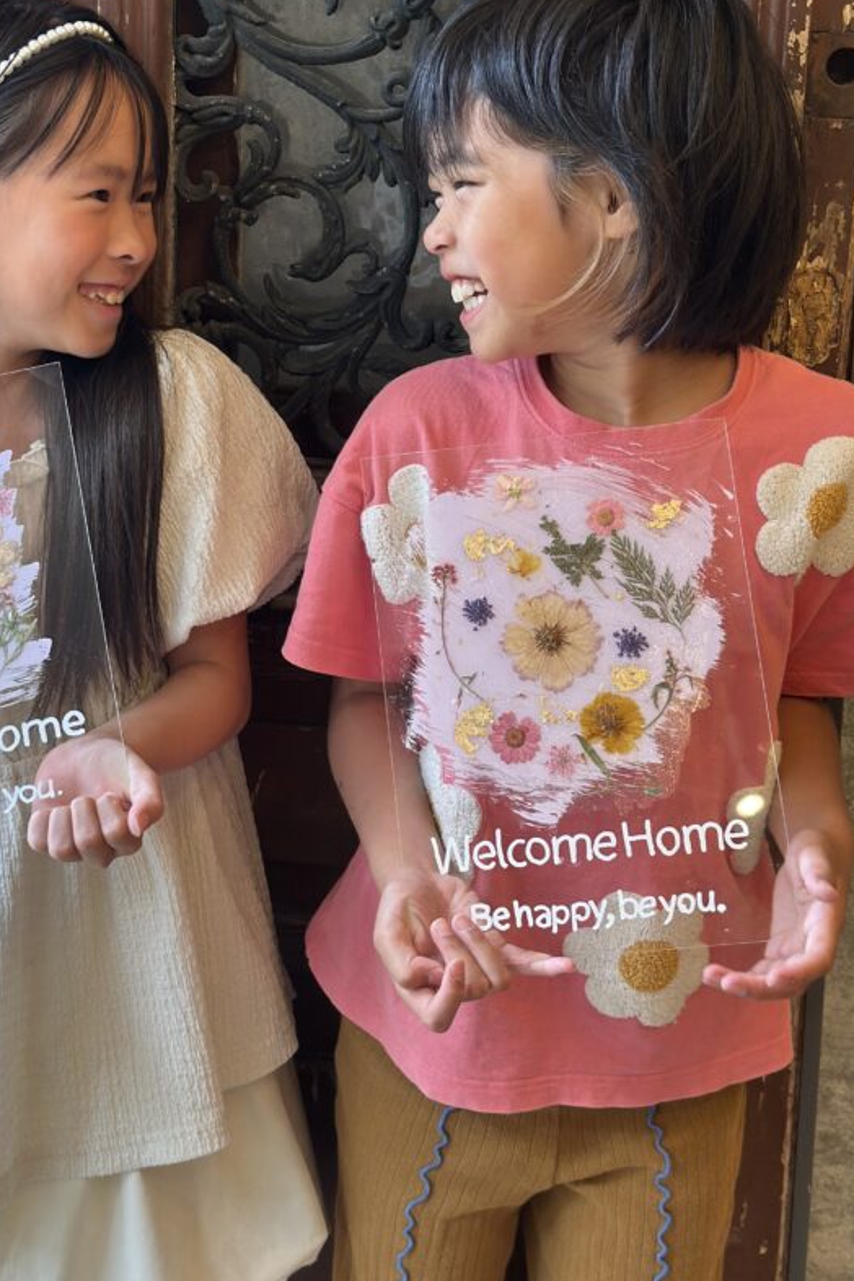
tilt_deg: -14.8
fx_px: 2313
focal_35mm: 65
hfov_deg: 20.8
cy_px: 528
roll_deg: -0.9
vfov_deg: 30.9
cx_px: 246
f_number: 1.78
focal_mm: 6.86
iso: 100
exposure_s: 1/120
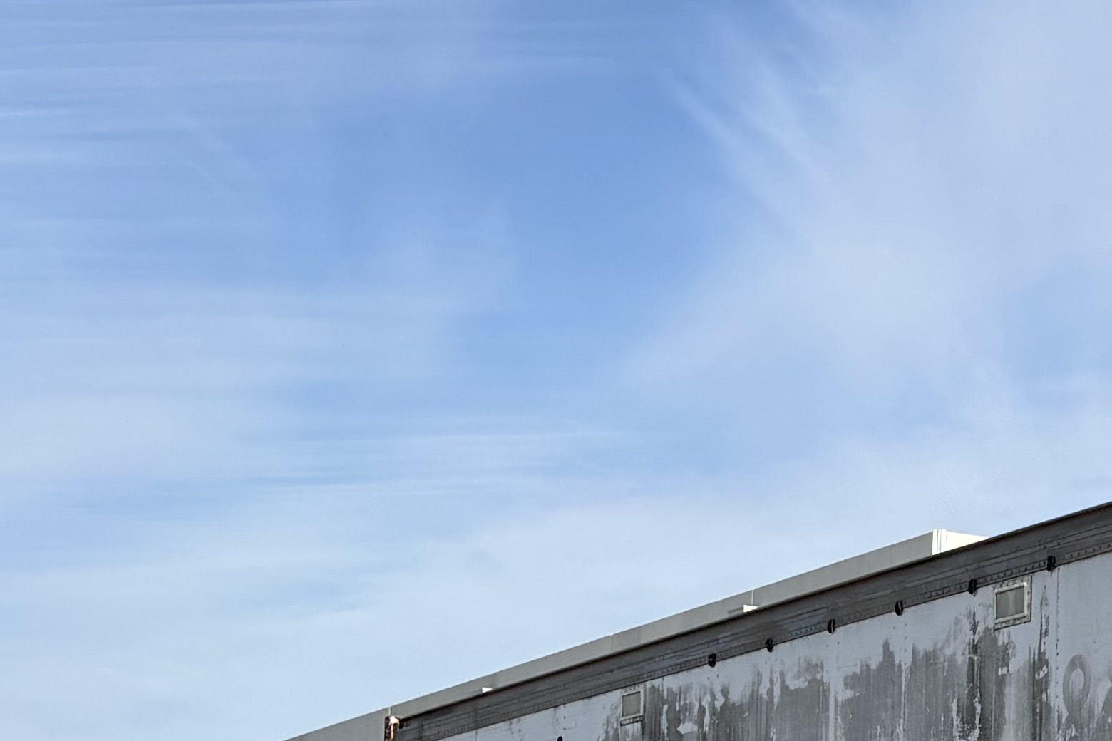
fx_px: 3058
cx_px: 1878
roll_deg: -0.6
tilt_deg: +5.7
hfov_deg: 17.5
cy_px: 814
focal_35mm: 99
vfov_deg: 13.5
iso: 50
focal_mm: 5.96
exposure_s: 1/4065
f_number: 1.6
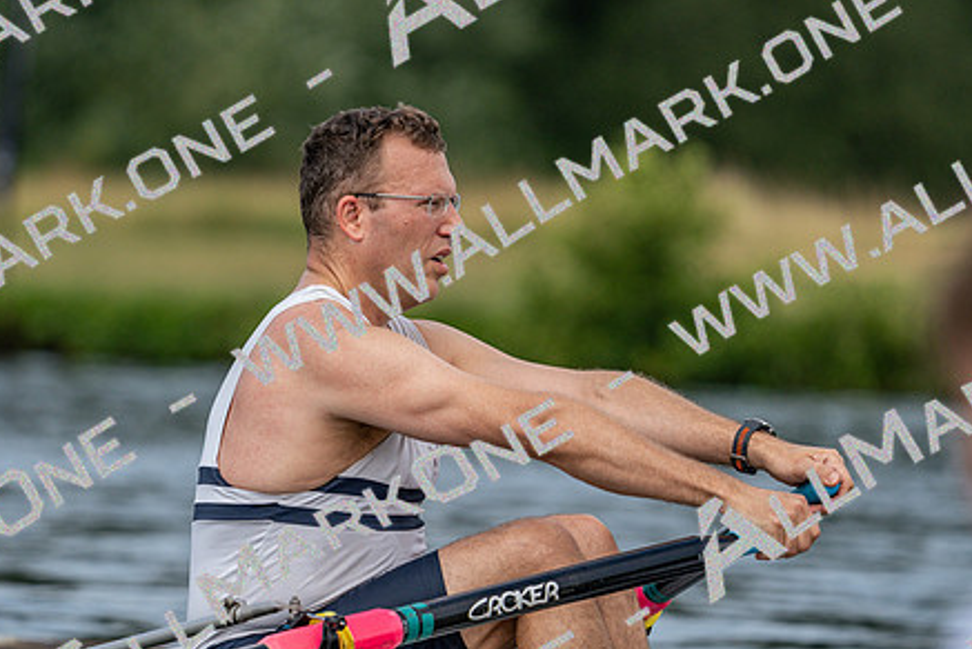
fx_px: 14022
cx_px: 507
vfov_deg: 2.7
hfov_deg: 4.0
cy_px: 392
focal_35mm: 519
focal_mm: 391
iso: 400
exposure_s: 1/1600
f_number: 6.3
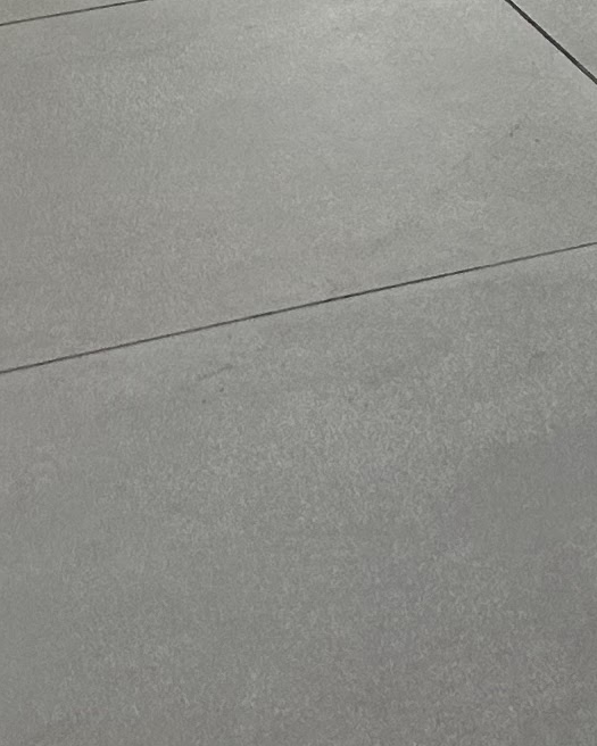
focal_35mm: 156
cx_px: 645
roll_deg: -0.4
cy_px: -1482
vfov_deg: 9.6
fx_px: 3445
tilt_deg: +3.7
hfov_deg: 9.8
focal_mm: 5.7
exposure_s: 1/121
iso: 50
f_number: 1.5
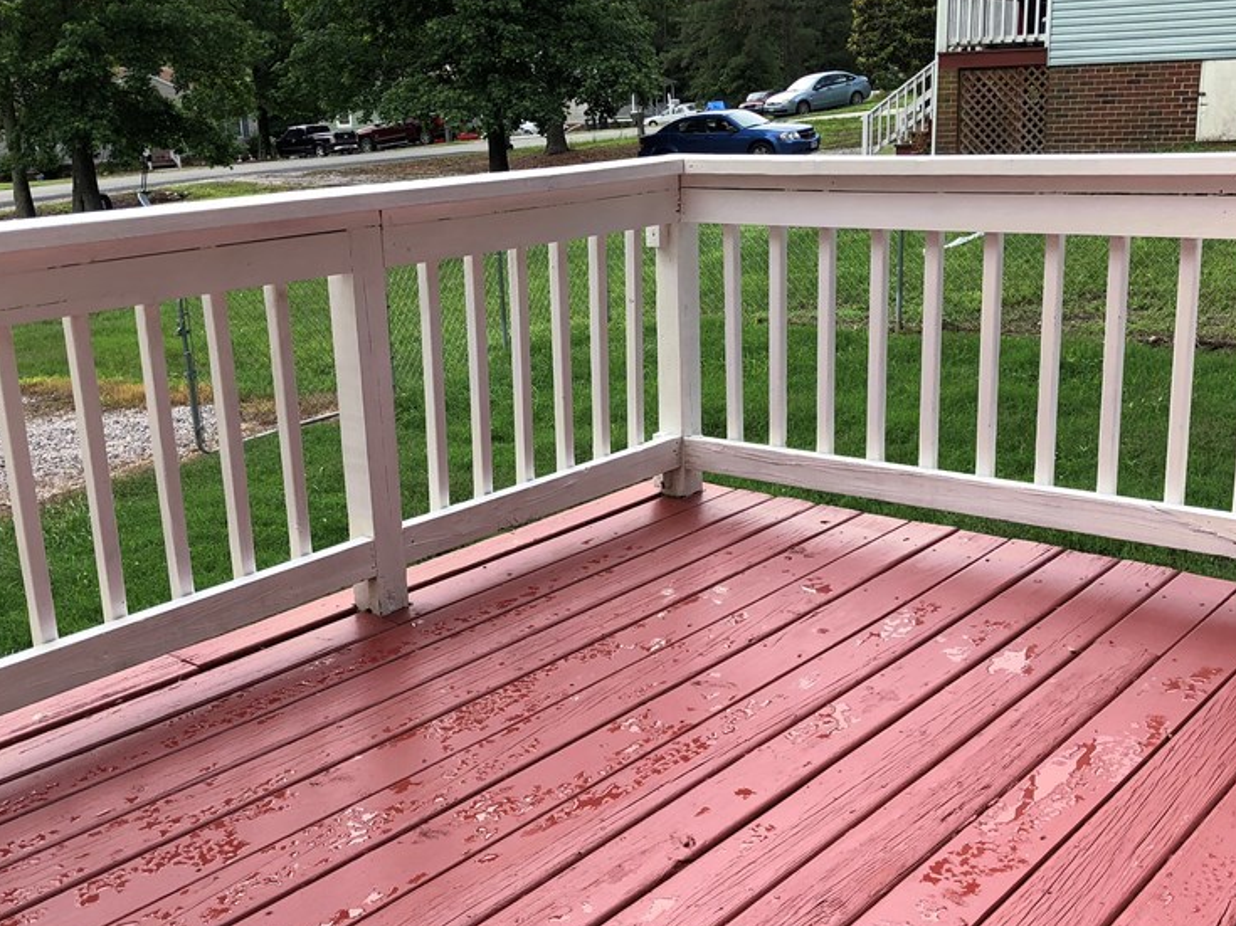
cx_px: 584
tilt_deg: -18.5
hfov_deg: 47.8
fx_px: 1392
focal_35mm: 39
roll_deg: +2.8
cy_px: 519
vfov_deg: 36.8
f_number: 1.8
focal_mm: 3.99
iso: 20
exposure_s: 1/631
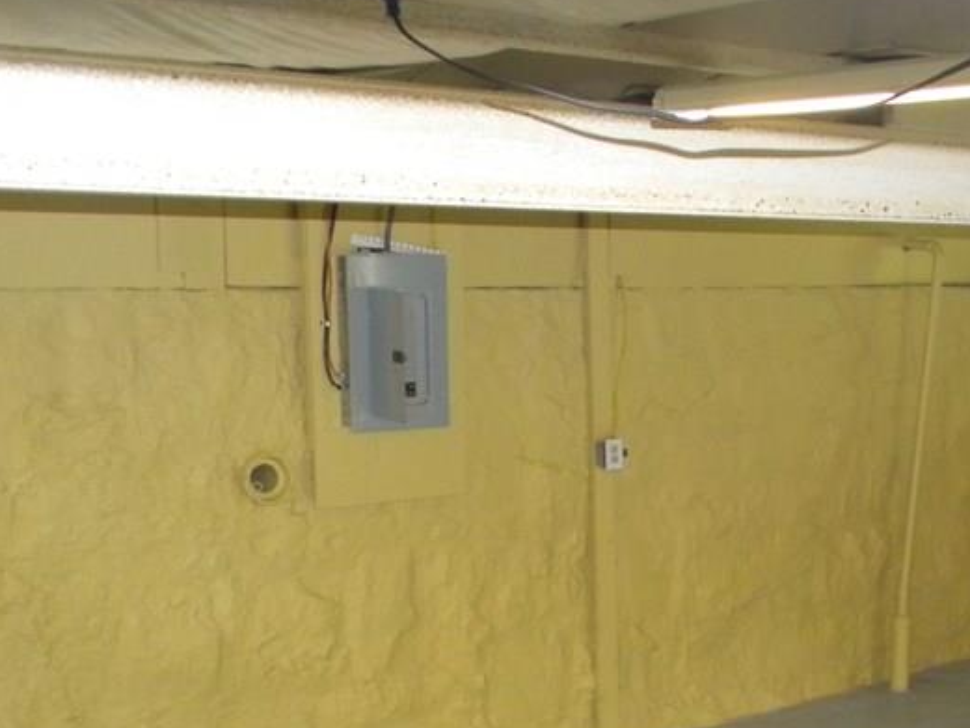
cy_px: 629
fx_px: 1542
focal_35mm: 55
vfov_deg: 25.9
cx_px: 767
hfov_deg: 34.0
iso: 400
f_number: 3.5
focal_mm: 5
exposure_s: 1/26
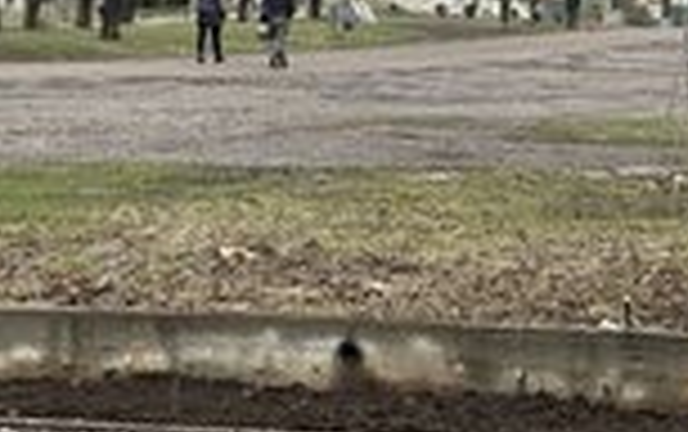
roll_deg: -0.7
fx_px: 3998
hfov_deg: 9.8
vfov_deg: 6.2
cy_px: -63
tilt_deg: +2.9
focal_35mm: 213
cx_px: 499
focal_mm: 9
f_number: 2.8
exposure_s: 1/110
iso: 32
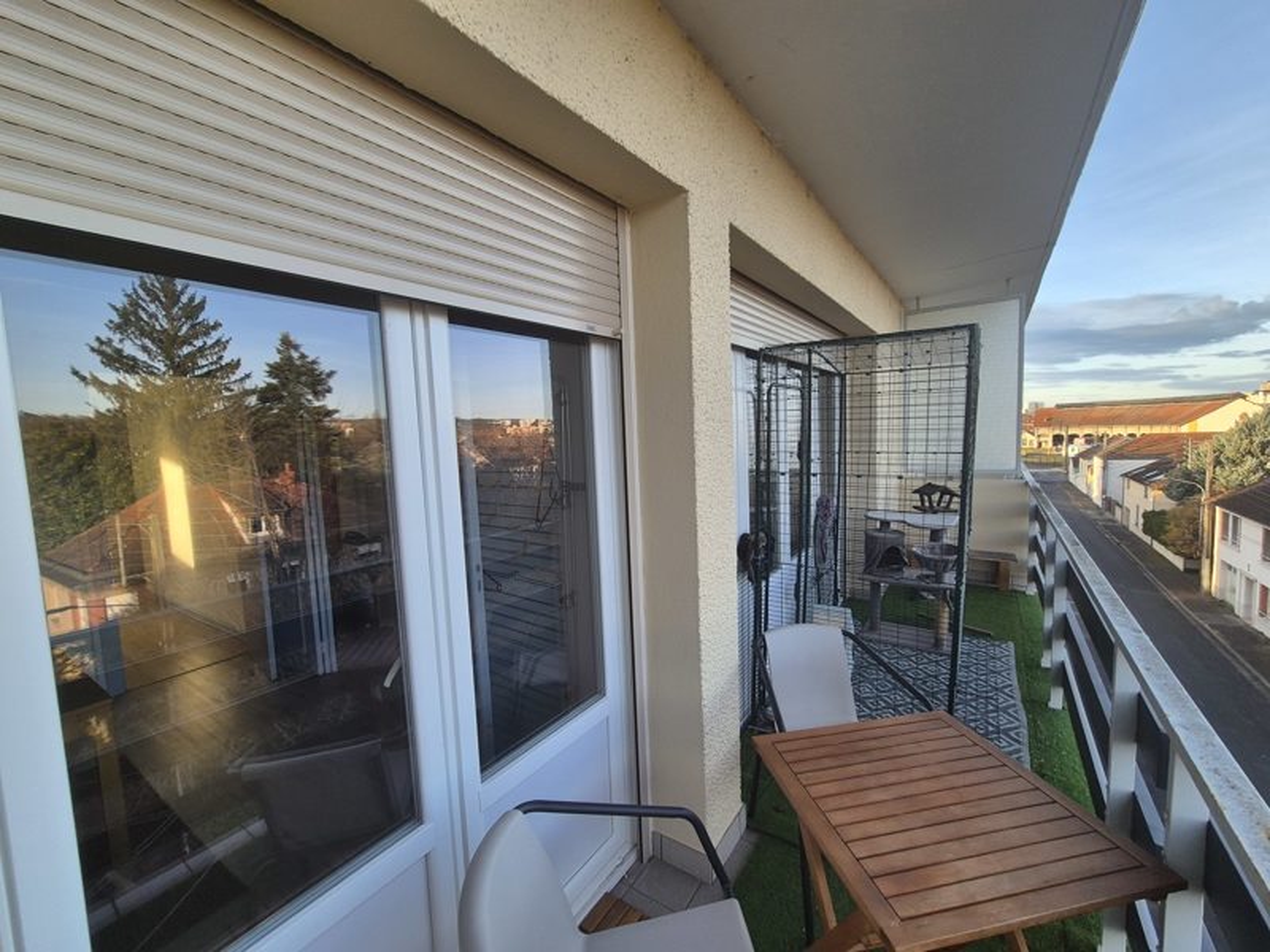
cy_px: 476
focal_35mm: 13
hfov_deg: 106.2
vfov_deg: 89.9
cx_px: 635
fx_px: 477
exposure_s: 1/300
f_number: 2.2
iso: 50
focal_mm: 2.2
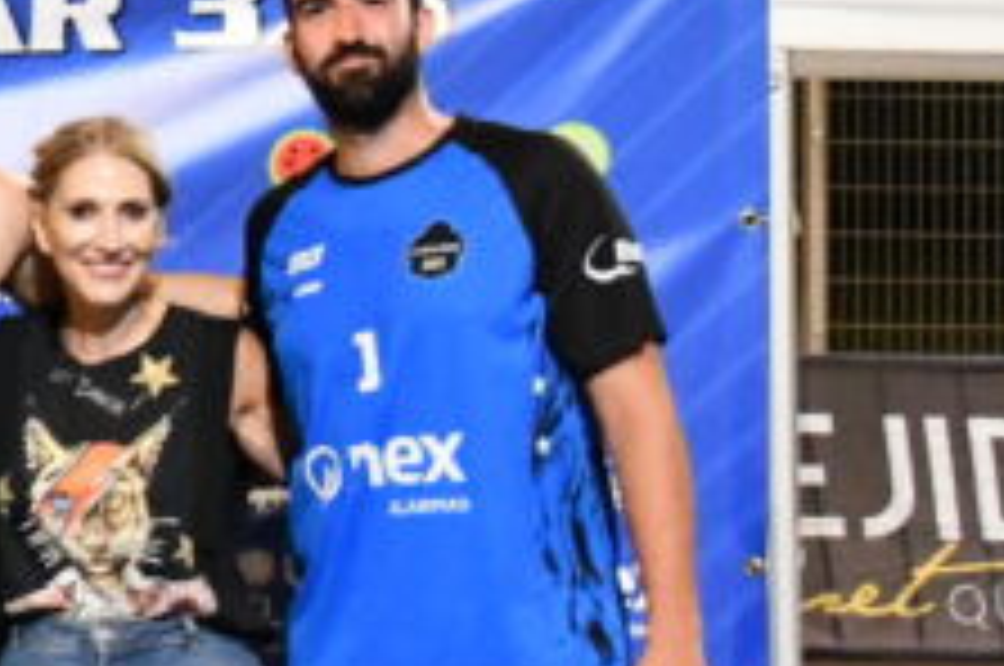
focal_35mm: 207
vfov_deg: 6.6
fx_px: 5765
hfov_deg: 9.6
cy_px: 34
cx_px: -594
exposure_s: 1/60
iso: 9000
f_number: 4.2
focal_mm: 30
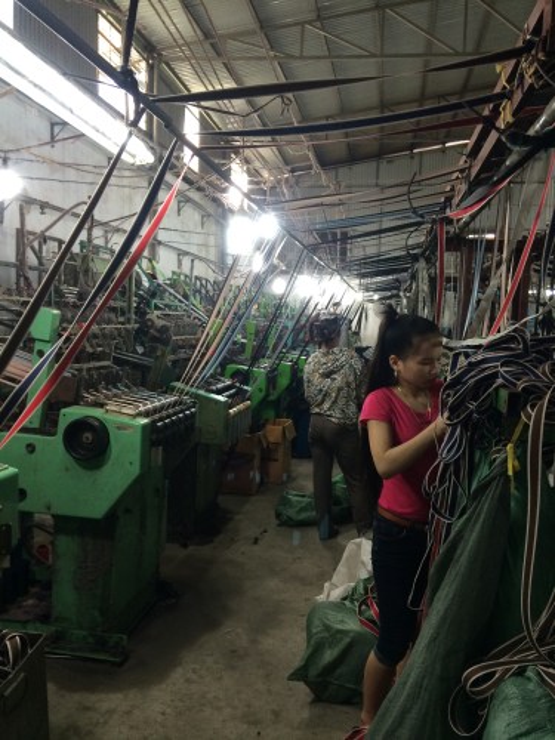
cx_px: 278
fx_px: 641
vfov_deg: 60.0
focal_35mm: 30
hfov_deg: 46.8
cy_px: 370
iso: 200
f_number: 2.2
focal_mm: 4.12
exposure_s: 1/33
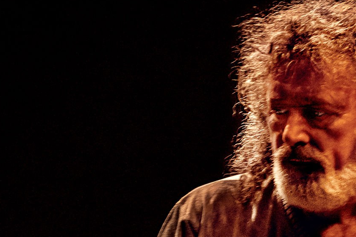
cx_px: 395
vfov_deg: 4.6
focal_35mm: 300
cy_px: 231
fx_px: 2966
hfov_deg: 6.8
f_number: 2.8
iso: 3200
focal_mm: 70
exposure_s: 1/125
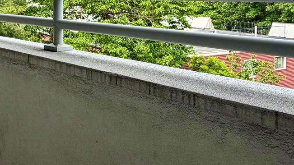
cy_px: -6
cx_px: 19
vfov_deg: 23.7
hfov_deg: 39.2
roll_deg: +0.3
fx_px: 374
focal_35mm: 48
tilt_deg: -1.0
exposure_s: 1/770
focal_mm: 2.22
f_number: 2.2
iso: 32
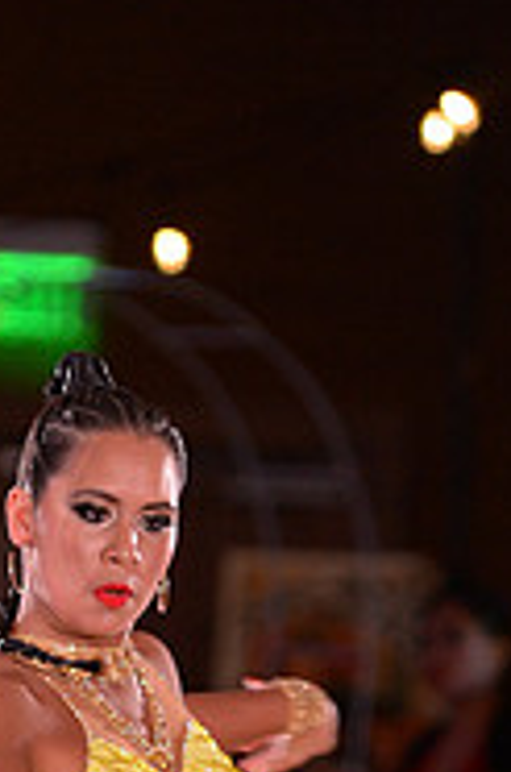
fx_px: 13381
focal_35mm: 625
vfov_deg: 3.3
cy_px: 1075
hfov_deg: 2.2
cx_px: -27
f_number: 5.6
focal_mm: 200
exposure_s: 1/250
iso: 3200
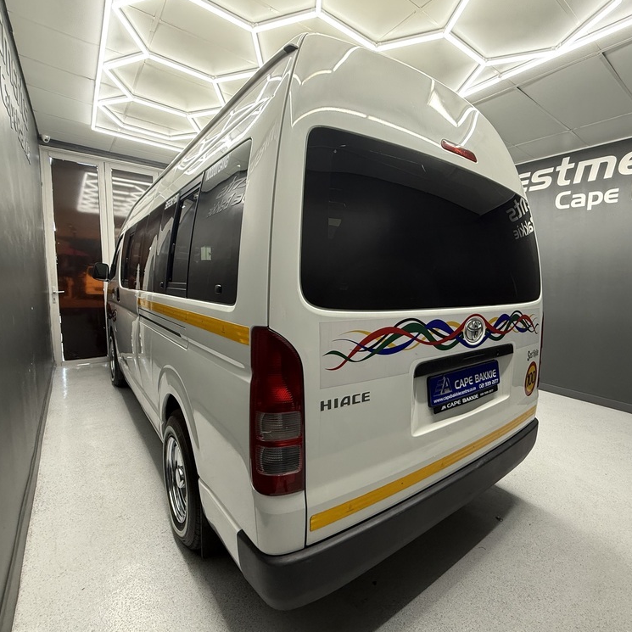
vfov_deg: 84.0
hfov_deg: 83.4
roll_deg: -2.0
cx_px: 363
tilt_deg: -6.2
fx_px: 351
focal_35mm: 17
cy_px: 317
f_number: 2.2
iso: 200
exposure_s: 1/50
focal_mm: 2.22
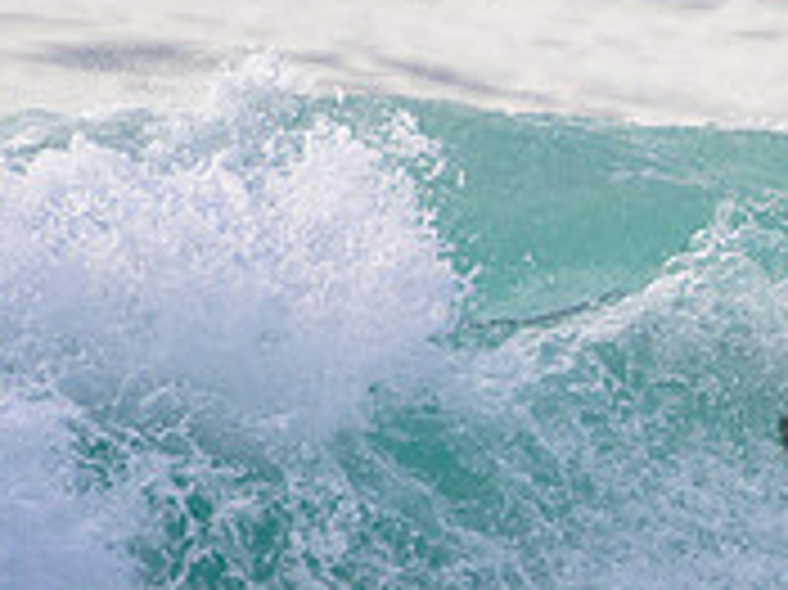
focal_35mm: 1753
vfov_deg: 0.8
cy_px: 431
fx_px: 39878
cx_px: 1230
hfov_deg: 1.1
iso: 320
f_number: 5.6
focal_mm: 400
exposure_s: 1/2000
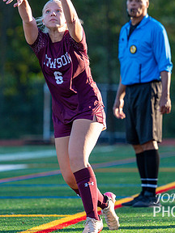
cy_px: 78
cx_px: 46
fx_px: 2319
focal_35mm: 344
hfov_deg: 4.3
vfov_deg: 5.8
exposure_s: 1/2000
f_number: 2.8
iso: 900
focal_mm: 150
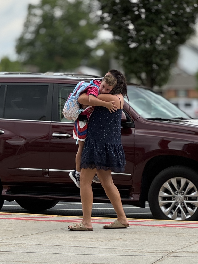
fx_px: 587
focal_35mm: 77
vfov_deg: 25.3
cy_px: 132
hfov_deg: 19.1
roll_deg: -0.4
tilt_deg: -3.2
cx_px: 99
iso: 25
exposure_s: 1/340
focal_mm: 9
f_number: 2.8
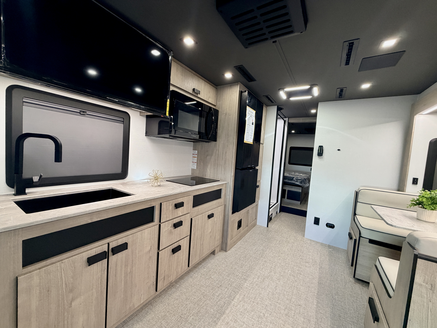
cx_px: 218
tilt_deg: -4.1
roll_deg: -1.9
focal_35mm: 14
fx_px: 177
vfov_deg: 85.7
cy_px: 164
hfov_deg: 102.1
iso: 320
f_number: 2.2
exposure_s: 1/79
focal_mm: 2.22
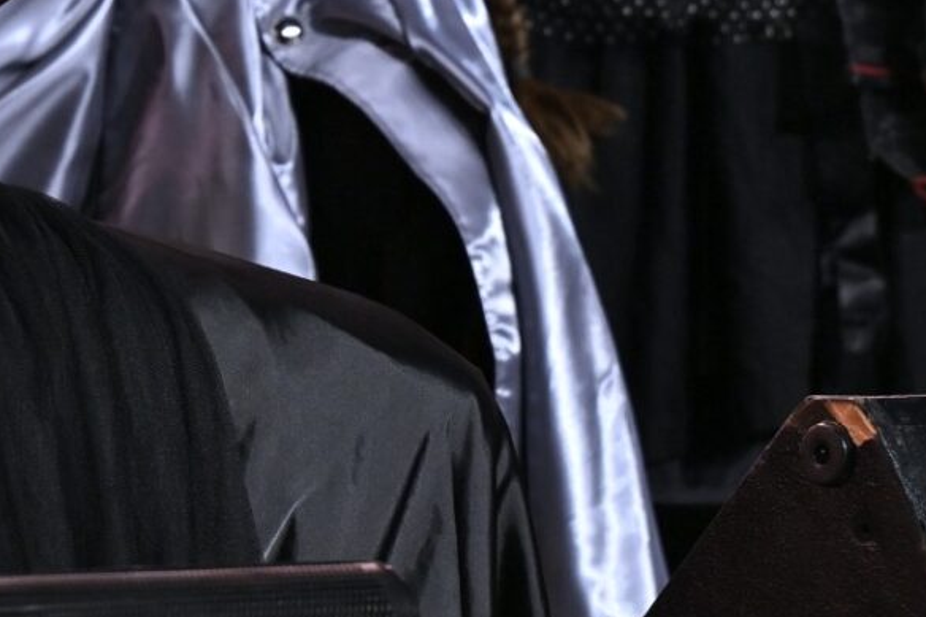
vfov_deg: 2.1
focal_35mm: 657
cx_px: 265
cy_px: -607
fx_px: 16894
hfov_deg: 3.1
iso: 400
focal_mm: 150
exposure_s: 1/250
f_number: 2.8
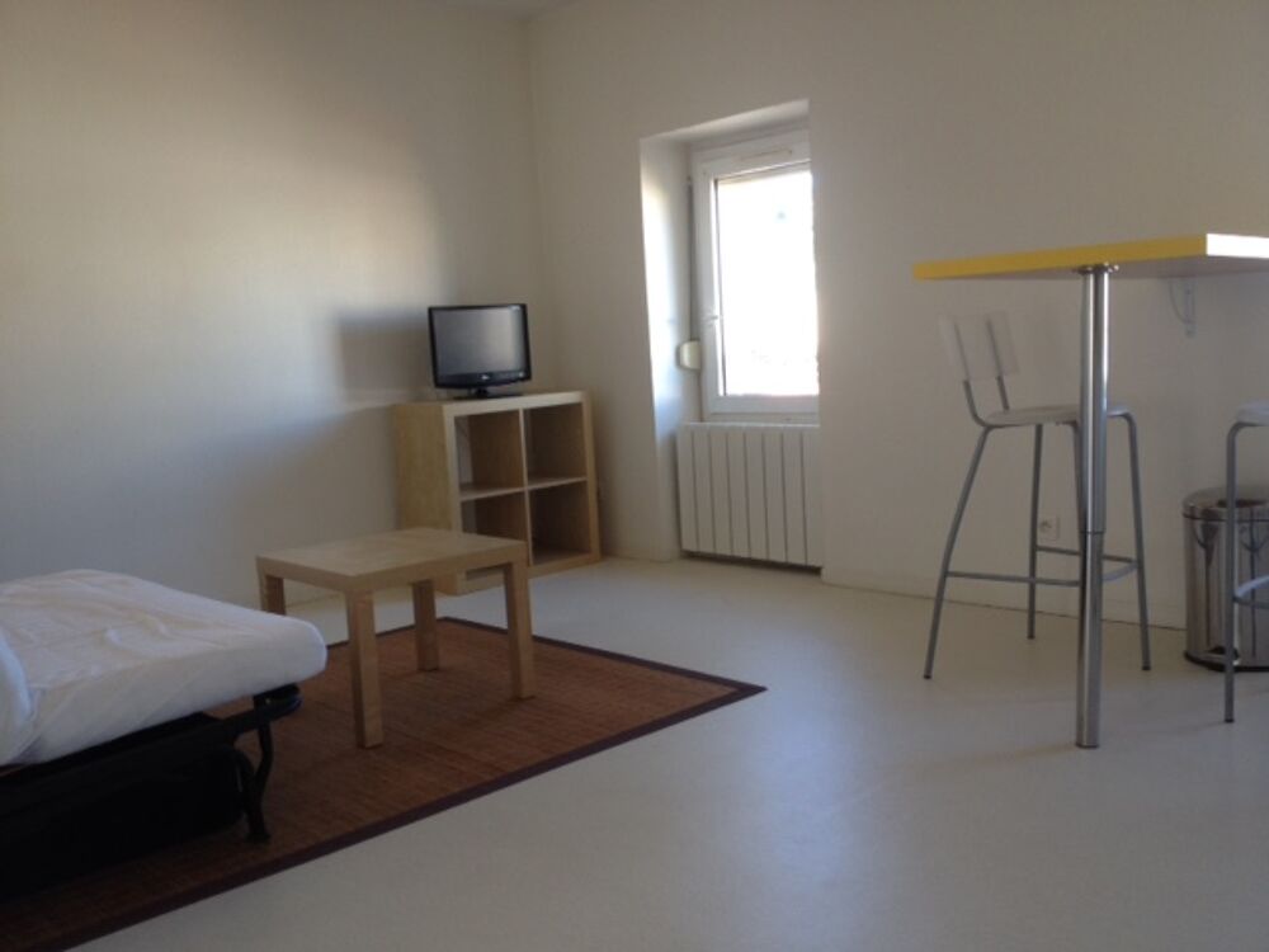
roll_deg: +3.3
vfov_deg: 40.7
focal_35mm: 35
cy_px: 476
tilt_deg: -6.4
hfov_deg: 52.6
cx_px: 634
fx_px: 1283
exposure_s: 1/30
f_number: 2.4
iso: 50
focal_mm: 4.28
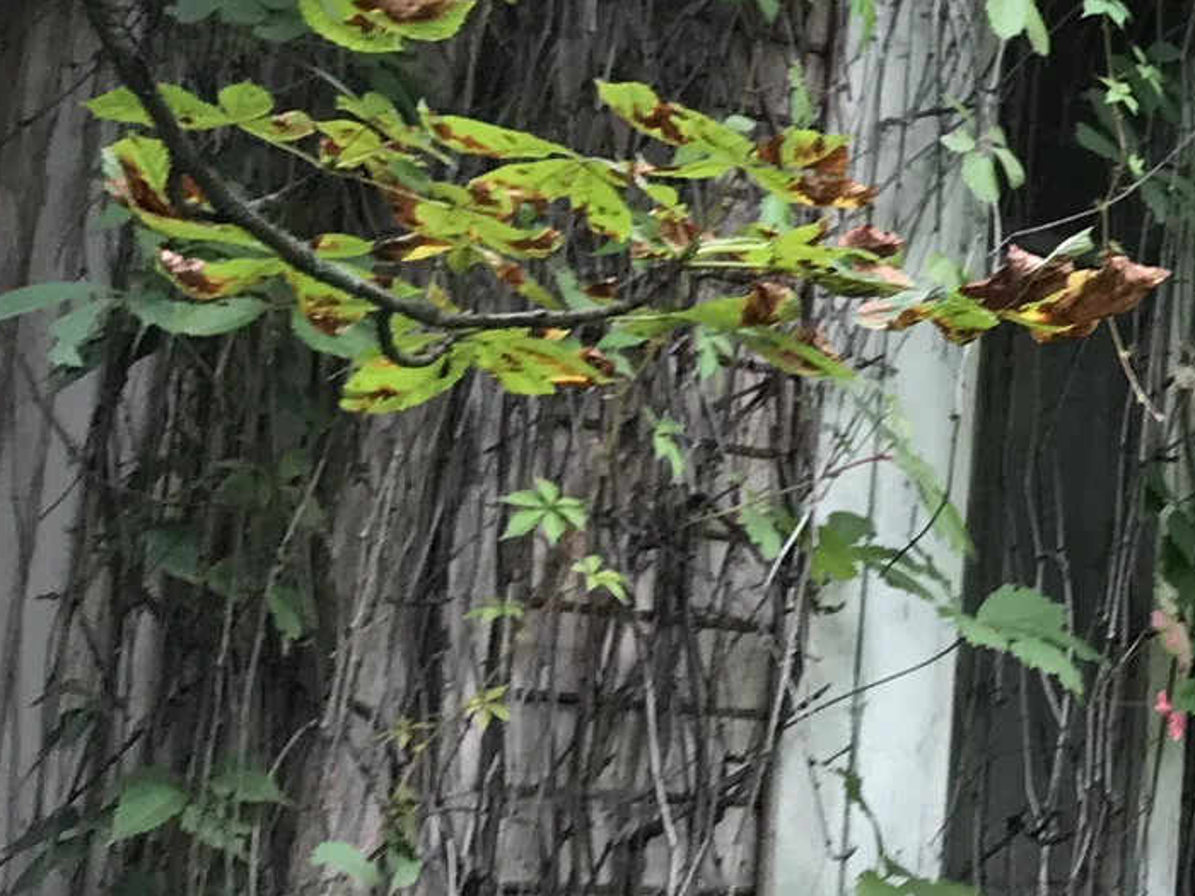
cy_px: 32
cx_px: 1958
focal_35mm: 96
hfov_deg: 17.6
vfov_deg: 15.2
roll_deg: -2.7
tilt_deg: +16.2
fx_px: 3314
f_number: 1.8
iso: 20
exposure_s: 1/119
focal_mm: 3.99
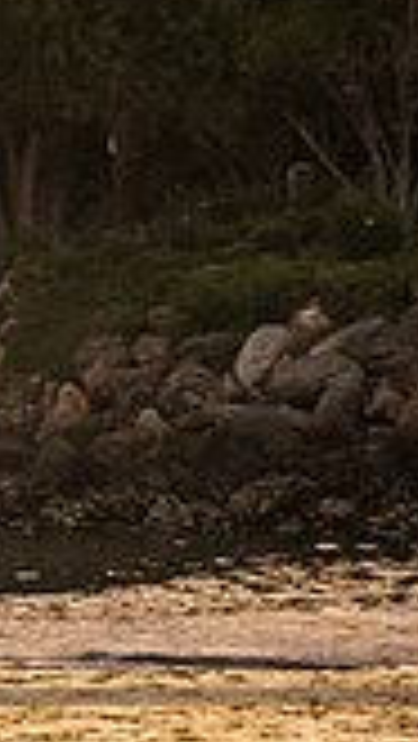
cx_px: -836
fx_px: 32521
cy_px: 803
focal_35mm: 1653
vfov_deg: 1.3
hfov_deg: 0.7
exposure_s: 1/125
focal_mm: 300
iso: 800
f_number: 6.3
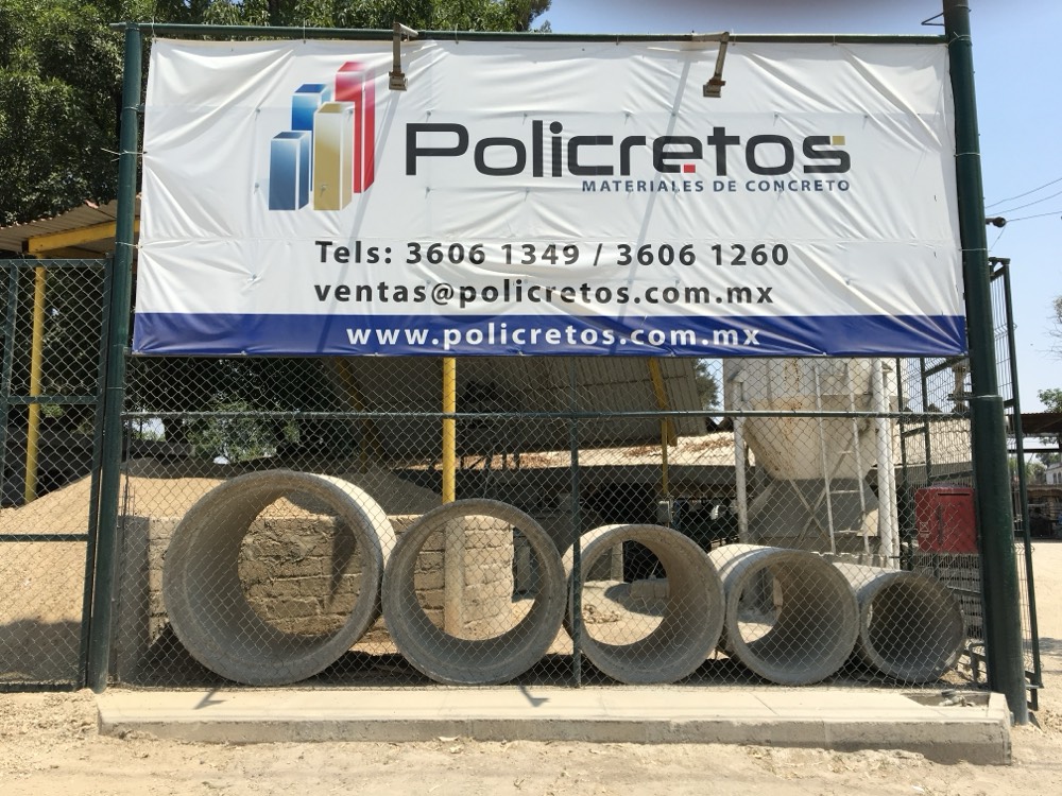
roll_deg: -0.2
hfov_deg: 61.7
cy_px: 398
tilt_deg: +7.6
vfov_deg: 48.2
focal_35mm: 29
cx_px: 531
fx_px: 890
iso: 25
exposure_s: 1/1451
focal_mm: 4.15
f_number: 2.2
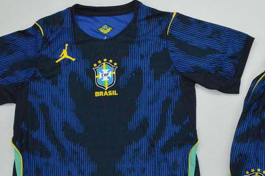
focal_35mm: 62
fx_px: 456
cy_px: 125
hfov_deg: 31.8
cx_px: 201
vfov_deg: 21.7
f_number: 25
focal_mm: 21
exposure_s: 1/200
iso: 6400
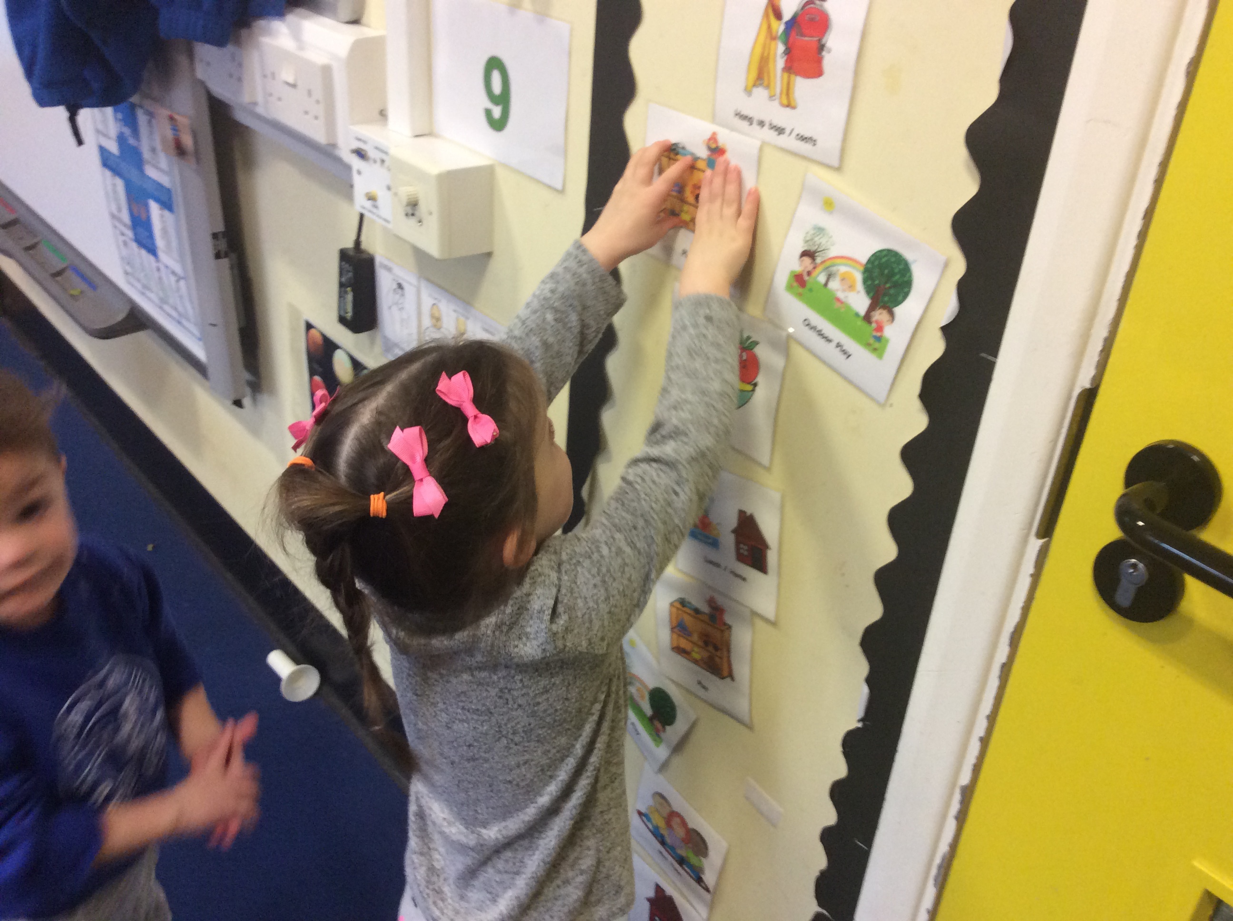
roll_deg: -1.6
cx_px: 616
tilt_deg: -29.4
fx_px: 1138
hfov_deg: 56.9
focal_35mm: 32
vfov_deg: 44.1
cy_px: 460
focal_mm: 3.3
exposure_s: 1/25
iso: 125
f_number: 2.4
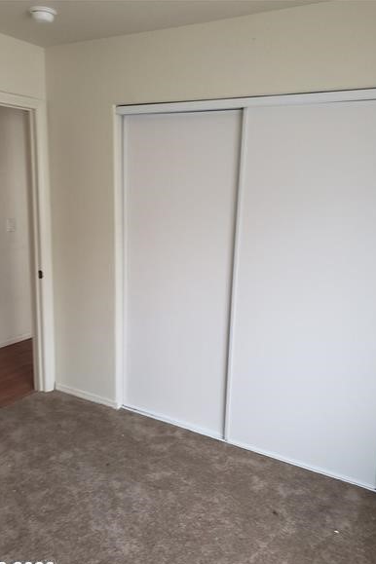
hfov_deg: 46.4
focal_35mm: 28
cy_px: 291
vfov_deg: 65.5
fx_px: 439
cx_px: 187
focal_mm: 4.3
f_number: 1.5
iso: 250
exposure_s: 1/28
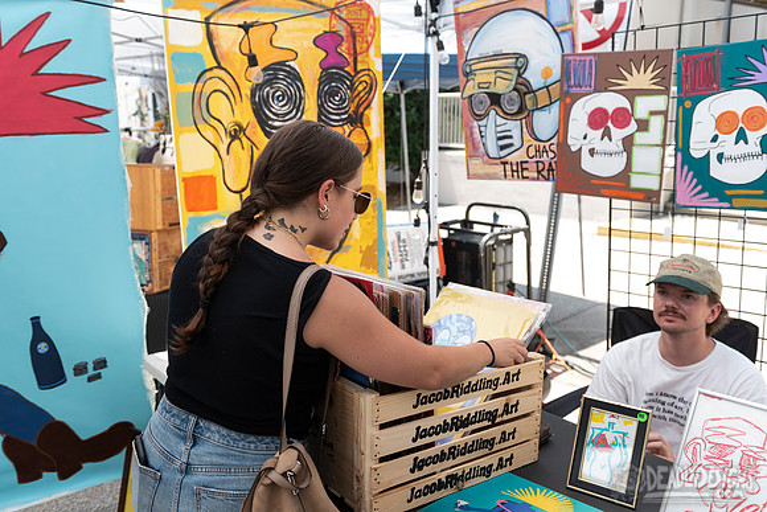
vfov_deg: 41.1
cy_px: 256
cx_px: 384
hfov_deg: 58.7
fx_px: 682
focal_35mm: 32
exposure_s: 1/100
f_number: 4
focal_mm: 32
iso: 50
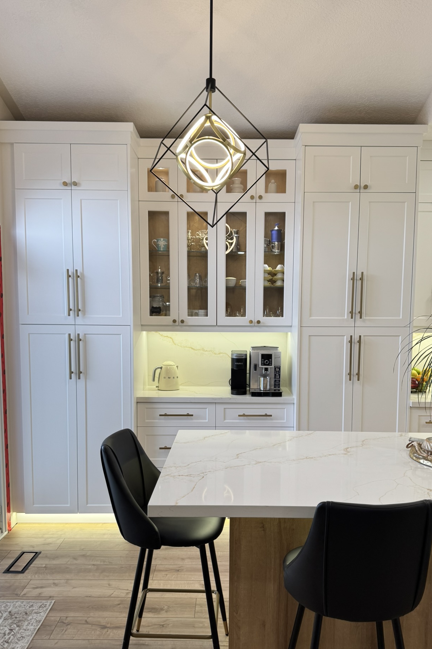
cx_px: 231
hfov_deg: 46.4
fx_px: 504
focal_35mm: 28
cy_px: 359
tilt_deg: -4.5
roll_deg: -0.1
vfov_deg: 65.3
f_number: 1.78
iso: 80
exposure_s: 1/120
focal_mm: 6.76
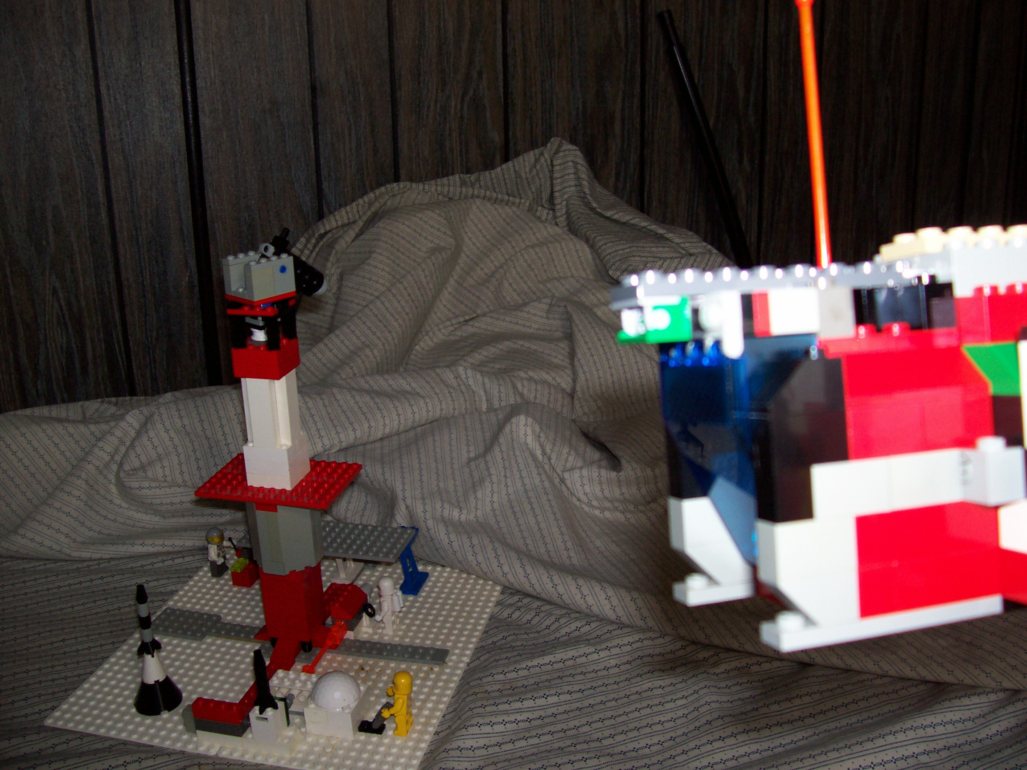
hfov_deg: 54.0
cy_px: 385
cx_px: 514
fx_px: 1009
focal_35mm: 34
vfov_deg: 41.8
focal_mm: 5.6
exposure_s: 1/64
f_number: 2.7
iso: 80
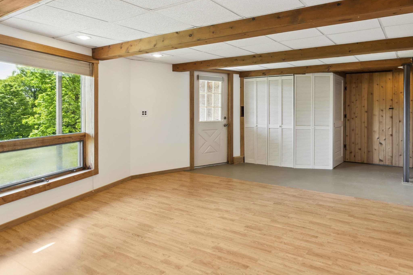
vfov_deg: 52.7
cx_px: 239
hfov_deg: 73.3
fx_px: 275
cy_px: 108
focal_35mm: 24
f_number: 7.1
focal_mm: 16
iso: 250
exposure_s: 1/13
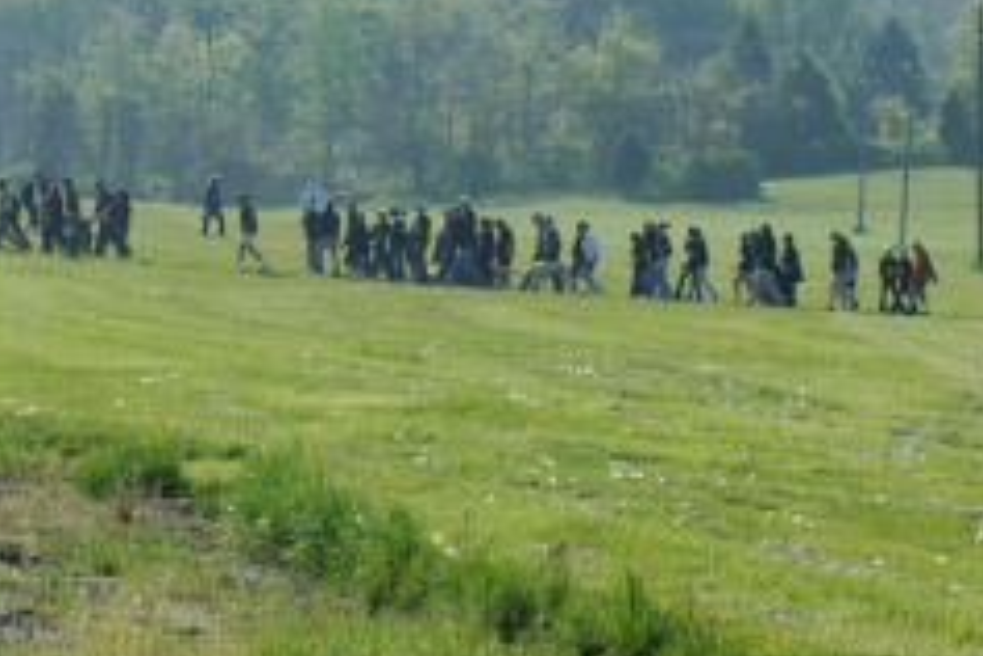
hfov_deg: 8.0
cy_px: 390
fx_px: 7044
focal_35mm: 258
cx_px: 365
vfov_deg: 5.3
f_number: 9.5
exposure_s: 1/500
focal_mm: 48
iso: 200
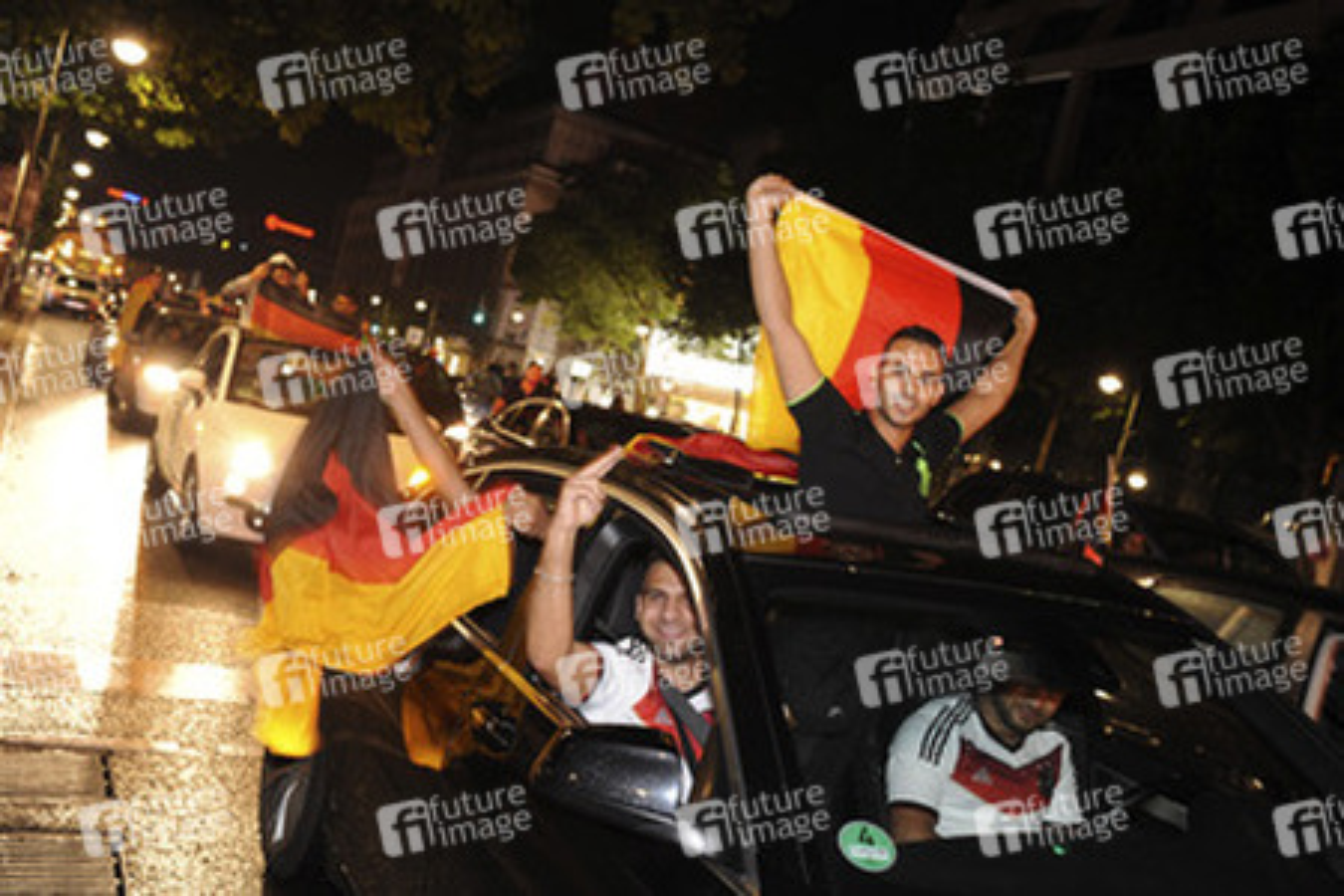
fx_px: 1307
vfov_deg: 37.9
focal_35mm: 35
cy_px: 448
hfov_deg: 54.4
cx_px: 672
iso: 1600
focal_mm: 35
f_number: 4
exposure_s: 1/25
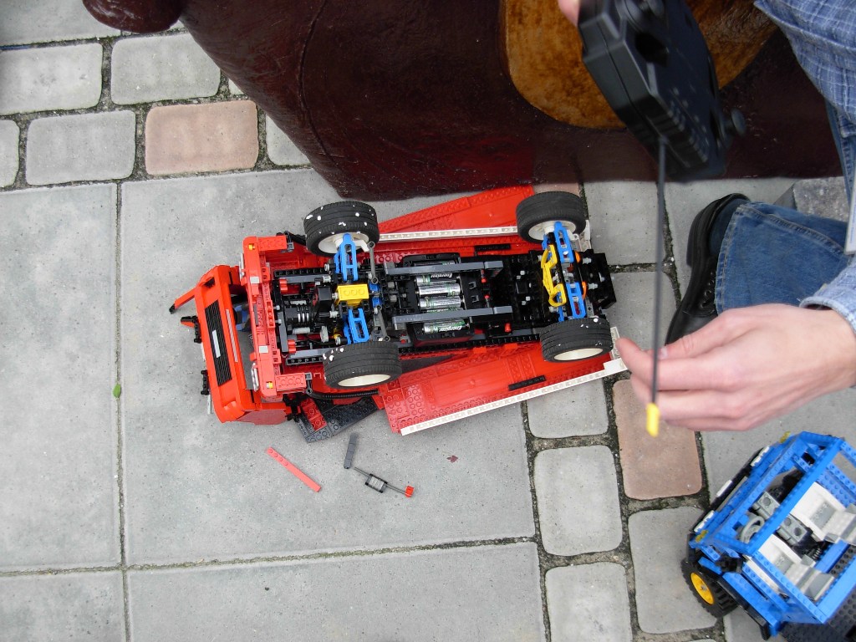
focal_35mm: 38
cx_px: 428
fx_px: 940
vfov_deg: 37.7
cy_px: 321
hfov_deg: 49.0
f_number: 2.9
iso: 79
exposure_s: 1/117
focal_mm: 6.3
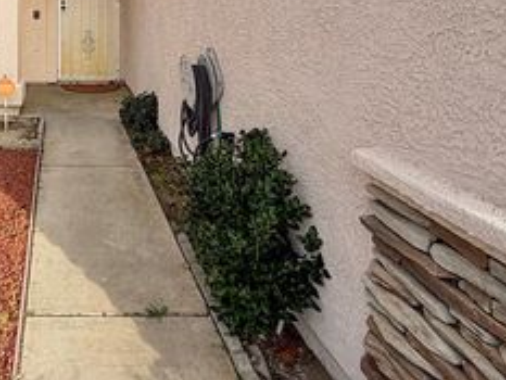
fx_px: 439
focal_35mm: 30
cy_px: 60
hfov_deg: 50.0
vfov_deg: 43.9
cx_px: 13
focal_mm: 2.22
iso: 40
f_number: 2.2
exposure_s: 1/690
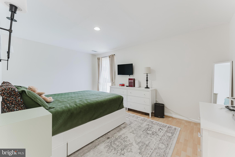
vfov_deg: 81.3
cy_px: 78
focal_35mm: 14
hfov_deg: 104.2
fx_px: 91
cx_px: 118
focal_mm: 14
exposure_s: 1/25
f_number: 9
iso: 200
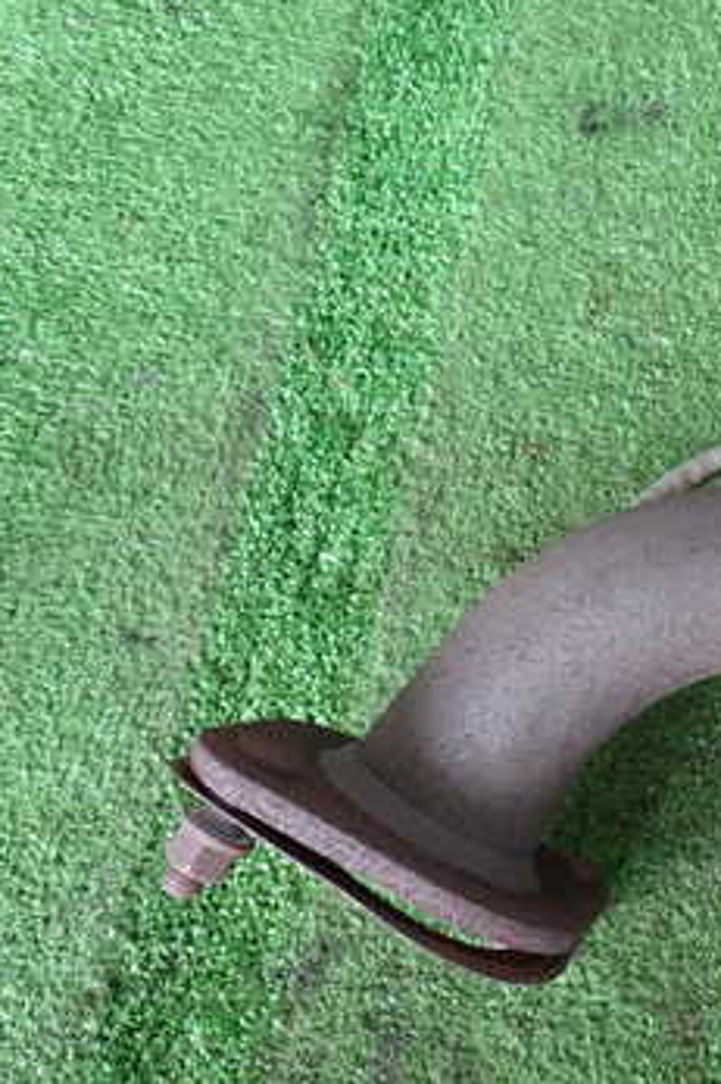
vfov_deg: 36.9
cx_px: 852
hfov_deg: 23.1
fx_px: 1624
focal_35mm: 54
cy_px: 590
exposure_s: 1/60
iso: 160
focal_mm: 5.4
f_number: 2.3
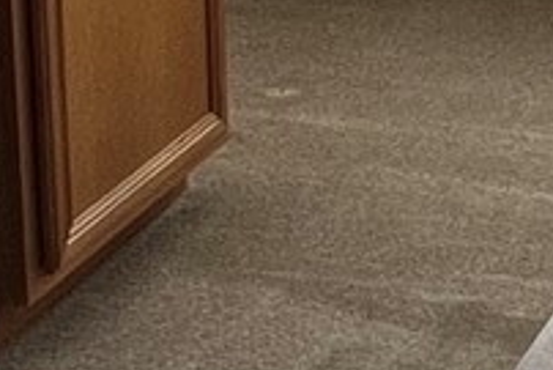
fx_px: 2106
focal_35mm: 137
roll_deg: -1.3
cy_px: -296
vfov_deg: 9.5
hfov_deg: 13.9
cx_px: 860
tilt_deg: -11.5
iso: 32
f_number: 1.8
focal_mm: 1.57
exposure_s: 1/122
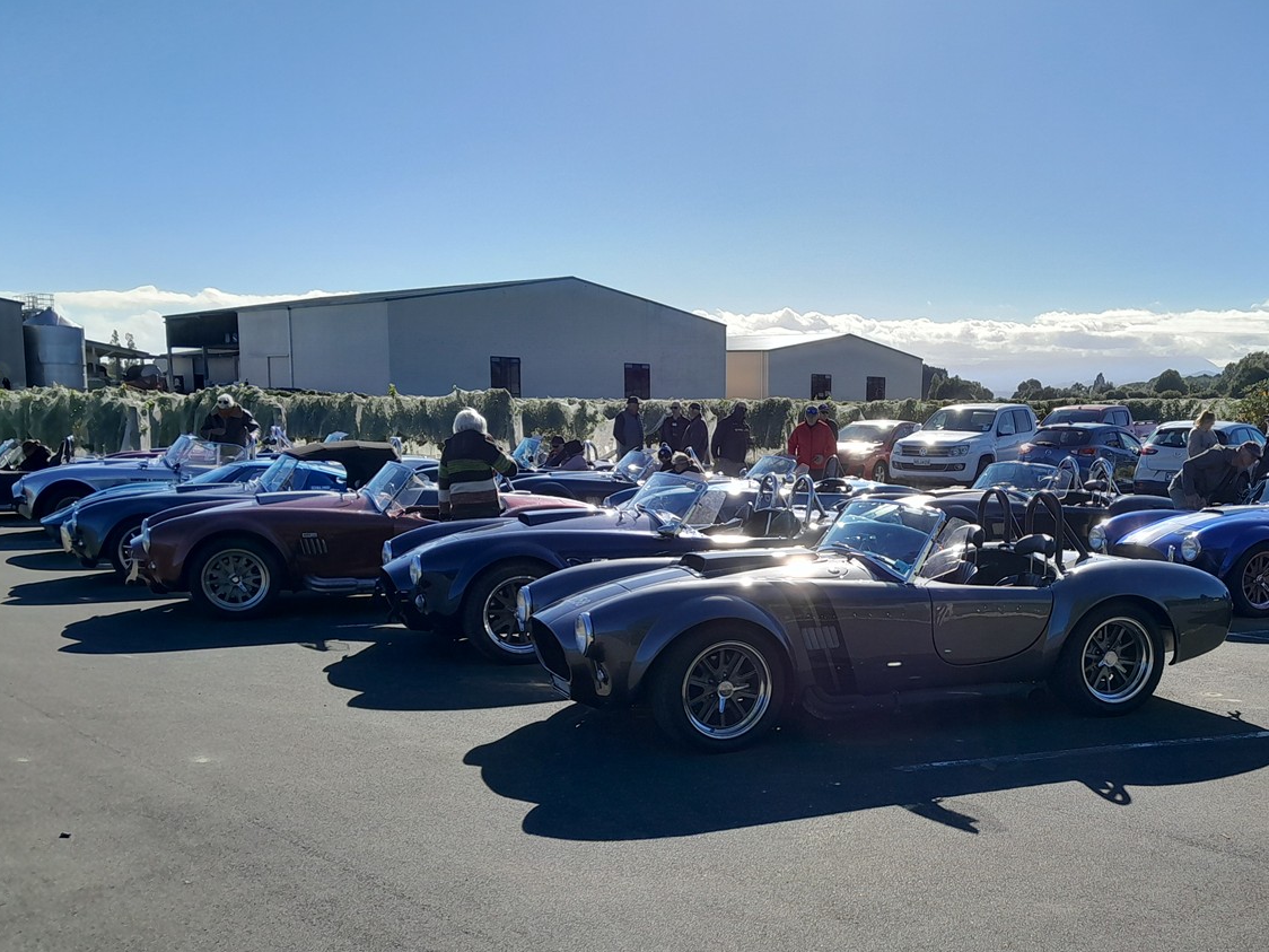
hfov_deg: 49.2
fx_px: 1356
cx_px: 854
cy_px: 639
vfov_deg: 38.2
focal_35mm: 37
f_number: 1.8
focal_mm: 3.98
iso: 40
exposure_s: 1/687
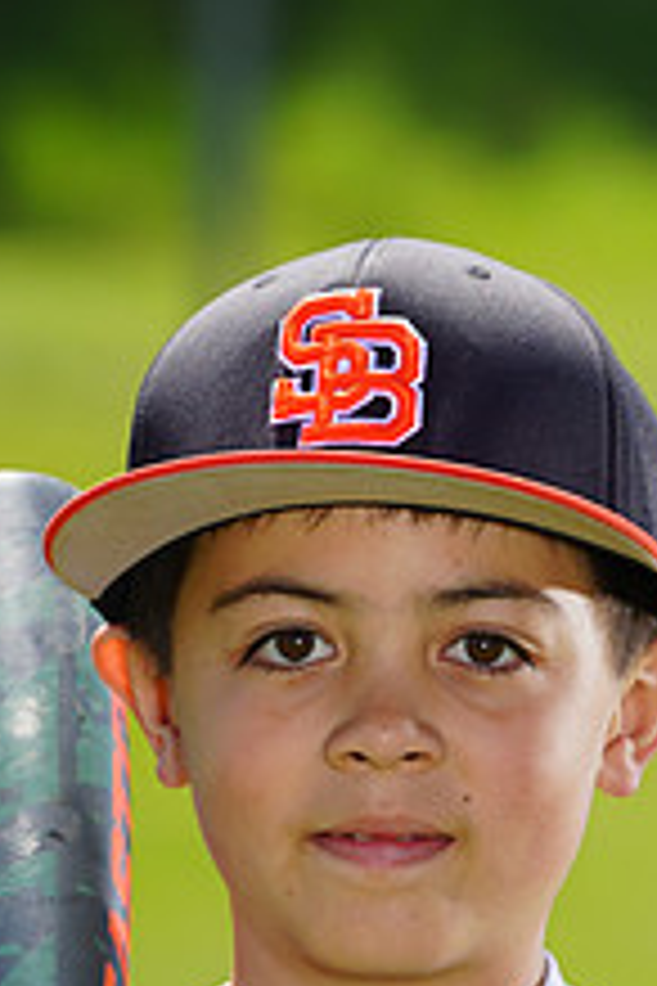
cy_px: 1193
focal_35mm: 695
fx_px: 19024
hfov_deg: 2.0
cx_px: 259
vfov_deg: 3.0
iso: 100
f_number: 8
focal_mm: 262
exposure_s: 1/250
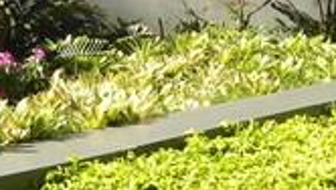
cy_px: -164
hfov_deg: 19.3
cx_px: 36
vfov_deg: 10.4
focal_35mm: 109
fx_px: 973
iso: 64
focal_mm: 4.6
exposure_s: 1/204
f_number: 5
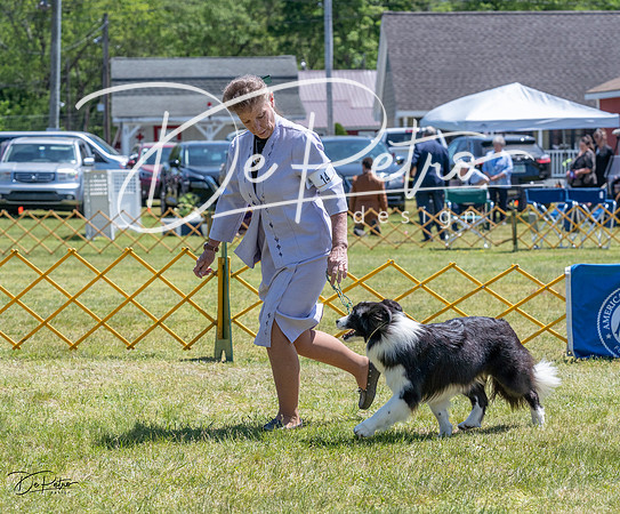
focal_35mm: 113
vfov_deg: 13.9
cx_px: 335
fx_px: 2105
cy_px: 258
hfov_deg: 16.8
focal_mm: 95
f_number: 6.3
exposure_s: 1/2500
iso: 800
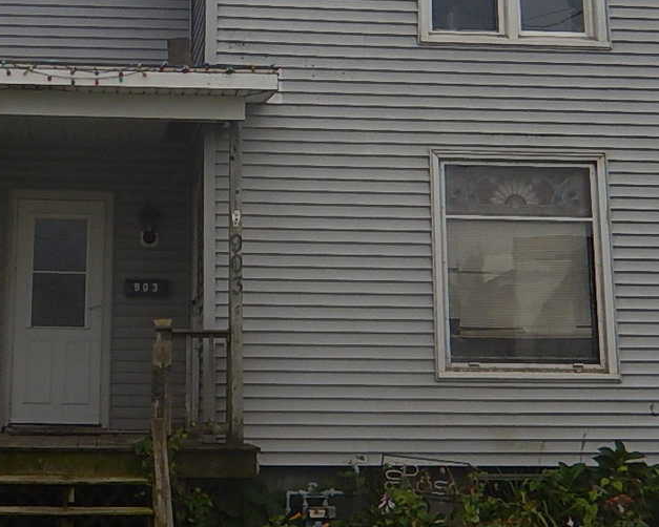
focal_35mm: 65
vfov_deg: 23.2
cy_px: 120
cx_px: 193
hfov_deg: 28.8
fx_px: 1268
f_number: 2.8
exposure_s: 1/250
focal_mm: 5.1
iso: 125
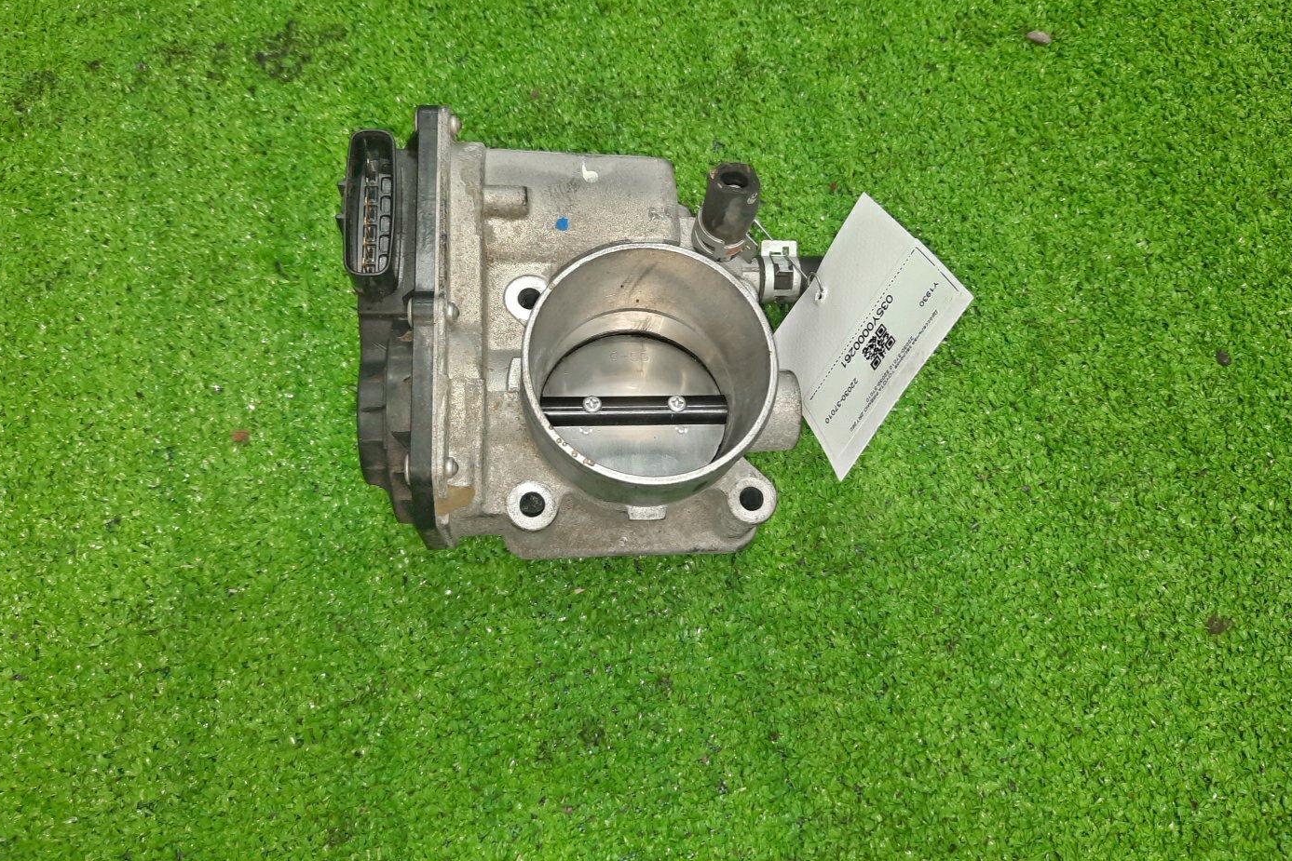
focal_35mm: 27
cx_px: 646
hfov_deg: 67.4
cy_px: 397
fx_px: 969
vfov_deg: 47.9
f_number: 2
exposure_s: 1/50
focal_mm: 4.6
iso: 227
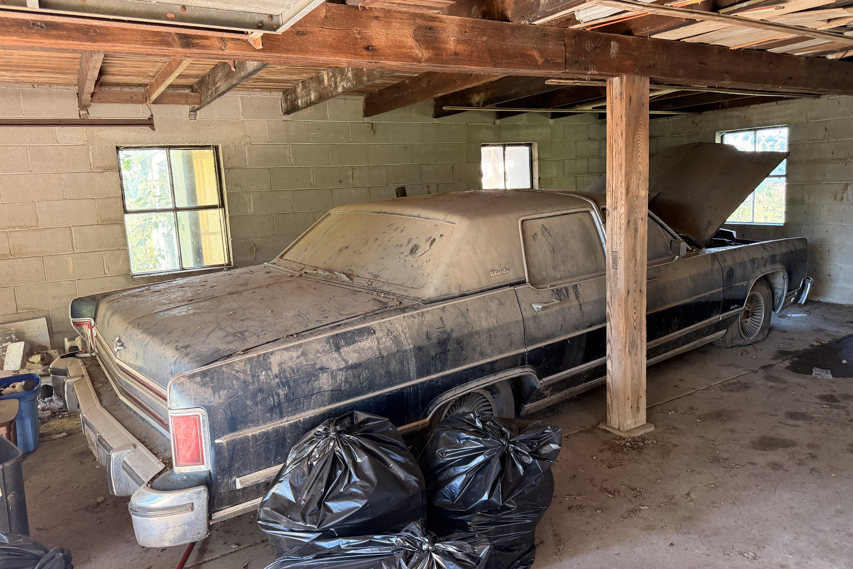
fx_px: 592
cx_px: 426
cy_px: 272
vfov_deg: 51.3
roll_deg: +3.6
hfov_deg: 71.5
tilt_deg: -7.7
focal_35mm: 25
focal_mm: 6.76
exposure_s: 1/60
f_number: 1.78
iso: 250
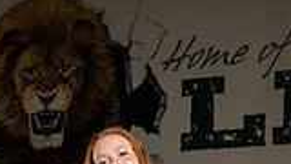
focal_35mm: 97
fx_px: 748
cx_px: 102
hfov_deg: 21.9
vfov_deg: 10.8
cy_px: 377
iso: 320
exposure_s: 1/250
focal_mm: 33
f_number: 7.1
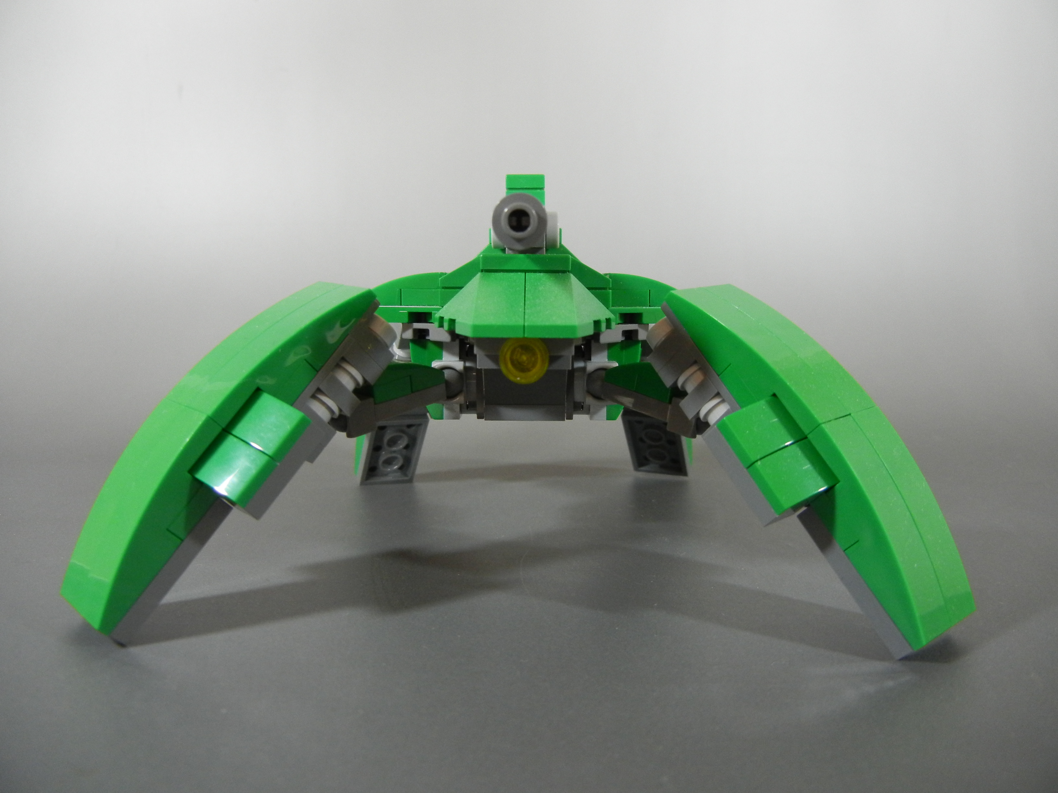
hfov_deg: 60.0
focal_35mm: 30
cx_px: 529
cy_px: 396
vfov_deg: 46.8
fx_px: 917
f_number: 3.5
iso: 400
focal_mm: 5.4
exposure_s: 1/35.3
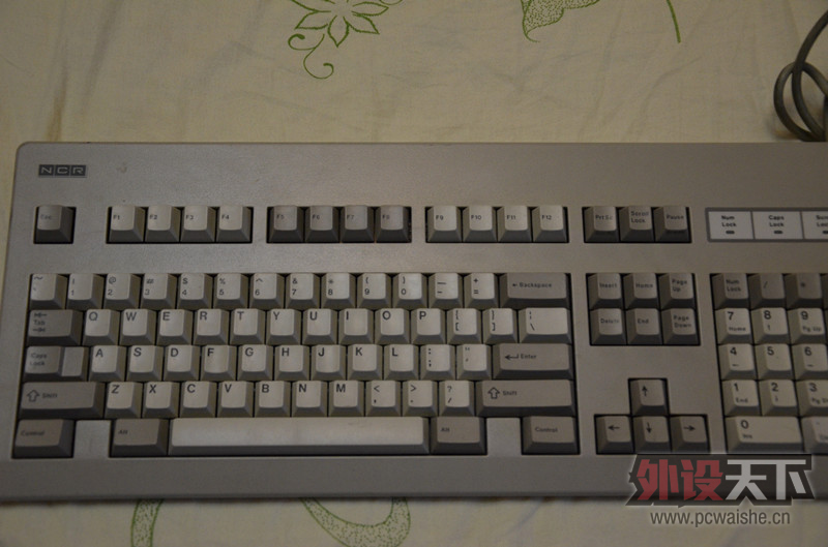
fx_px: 1101
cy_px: 274
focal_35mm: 48
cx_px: 414
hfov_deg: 41.2
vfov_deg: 27.9
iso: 1600
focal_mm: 32
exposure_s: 1/30
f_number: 4.2
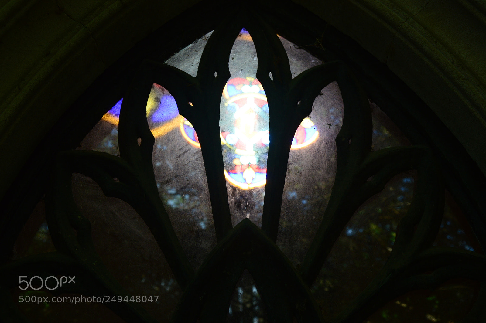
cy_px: 162
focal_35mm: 48
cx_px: 243
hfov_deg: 41.1
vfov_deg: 28.0
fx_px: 647
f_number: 6.3
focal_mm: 32
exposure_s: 1/40
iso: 400
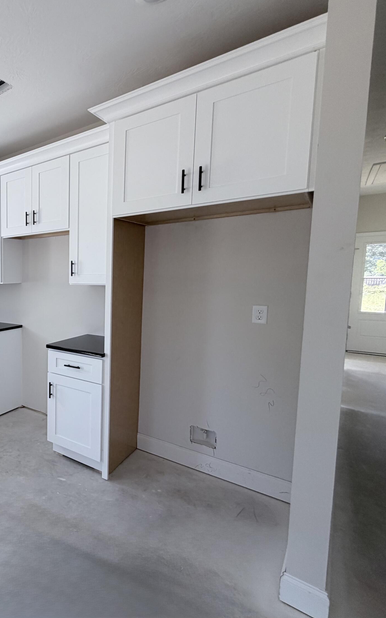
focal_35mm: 20
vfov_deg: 85.1
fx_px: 337
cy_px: 306
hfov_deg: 46.4
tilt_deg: -5.1
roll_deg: +0.6
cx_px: -25
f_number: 2.2
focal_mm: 2.22
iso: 100
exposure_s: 1/121
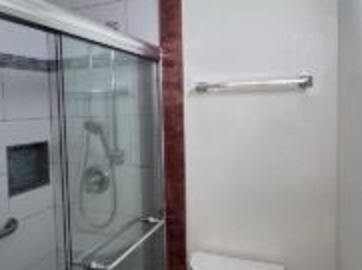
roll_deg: +1.1
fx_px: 324
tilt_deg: -2.4
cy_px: 126
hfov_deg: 58.2
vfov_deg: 45.3
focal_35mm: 31
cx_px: 156
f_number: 2.2
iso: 125
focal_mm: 2.22
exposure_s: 1/124
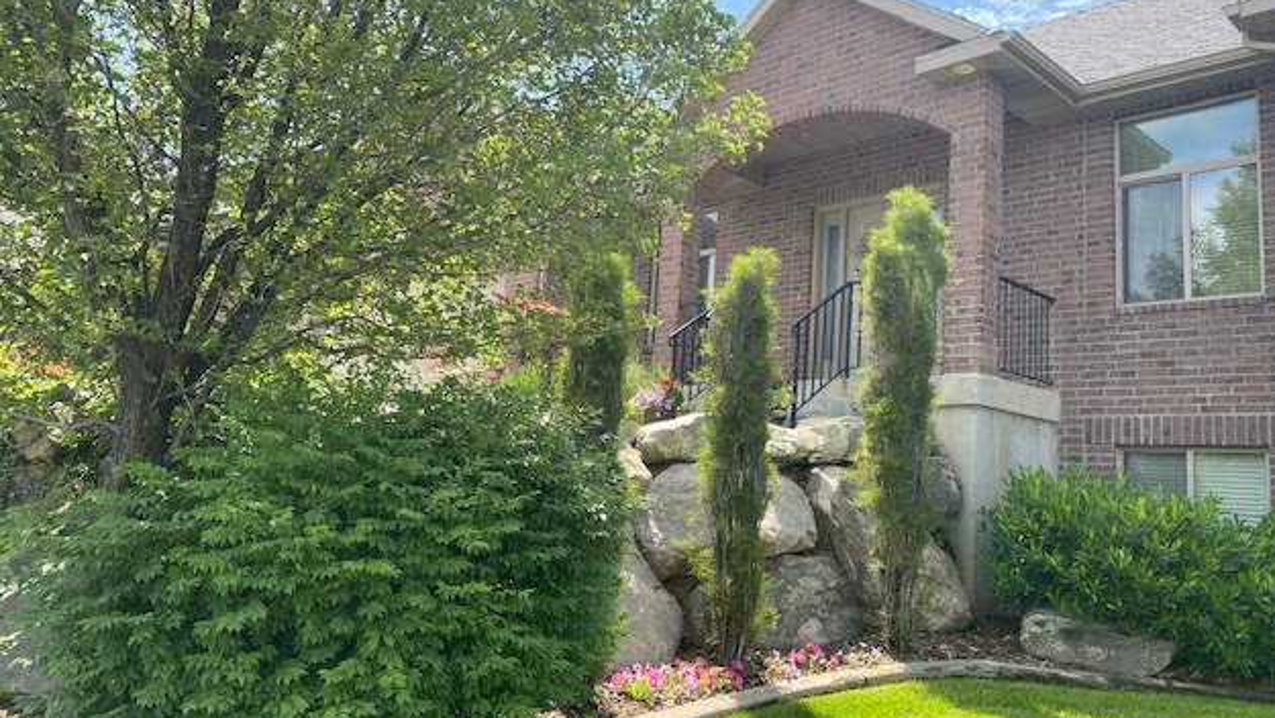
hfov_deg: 66.0
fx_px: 981
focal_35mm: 29
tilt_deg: +8.2
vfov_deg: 40.2
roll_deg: -4.1
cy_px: 351
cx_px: 651
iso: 32
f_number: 1.8
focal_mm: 4.25
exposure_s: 1/477
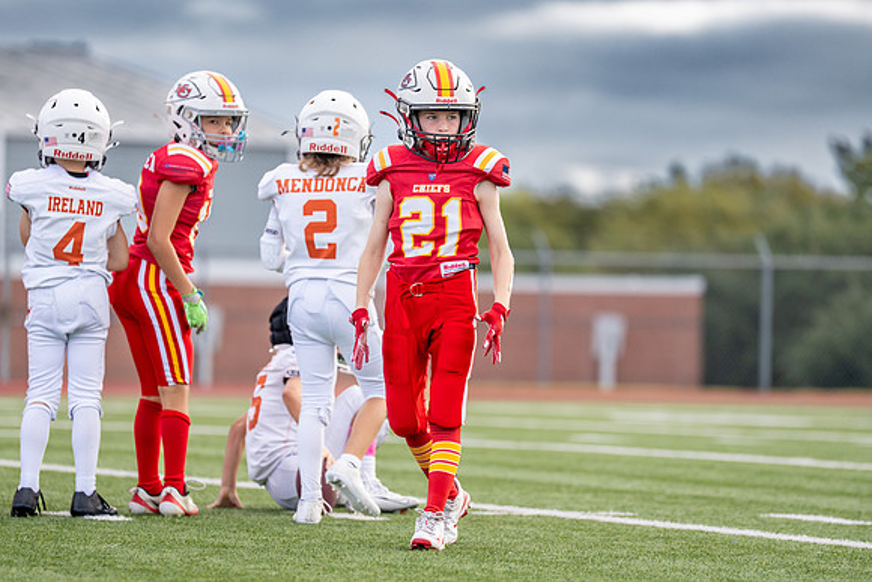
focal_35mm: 252
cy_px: 300
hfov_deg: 8.2
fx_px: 6100
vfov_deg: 5.5
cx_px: 438
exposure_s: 1/2500
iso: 400
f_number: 2.8
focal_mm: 200
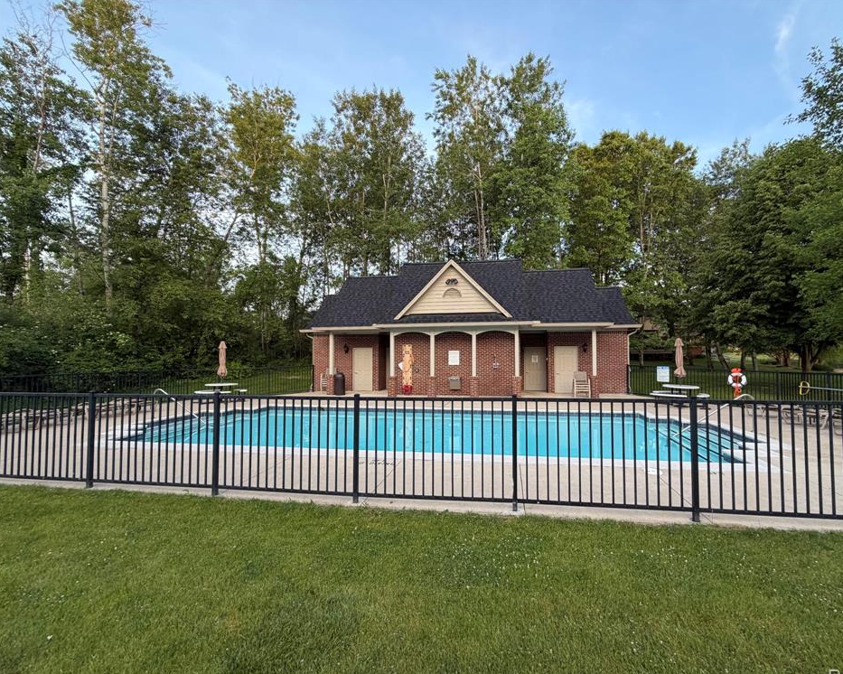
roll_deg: +0.6
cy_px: 344
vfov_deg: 84.0
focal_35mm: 15
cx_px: 457
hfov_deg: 96.6
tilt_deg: +1.9
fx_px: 374
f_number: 2.2
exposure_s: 1/121
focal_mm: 2.22
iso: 125
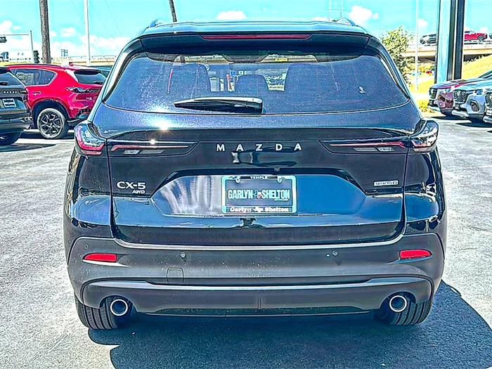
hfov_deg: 50.1
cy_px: 184
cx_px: 246
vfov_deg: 38.7
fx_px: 526
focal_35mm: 37
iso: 80
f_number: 1.78
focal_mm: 6.86
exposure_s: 1/1307
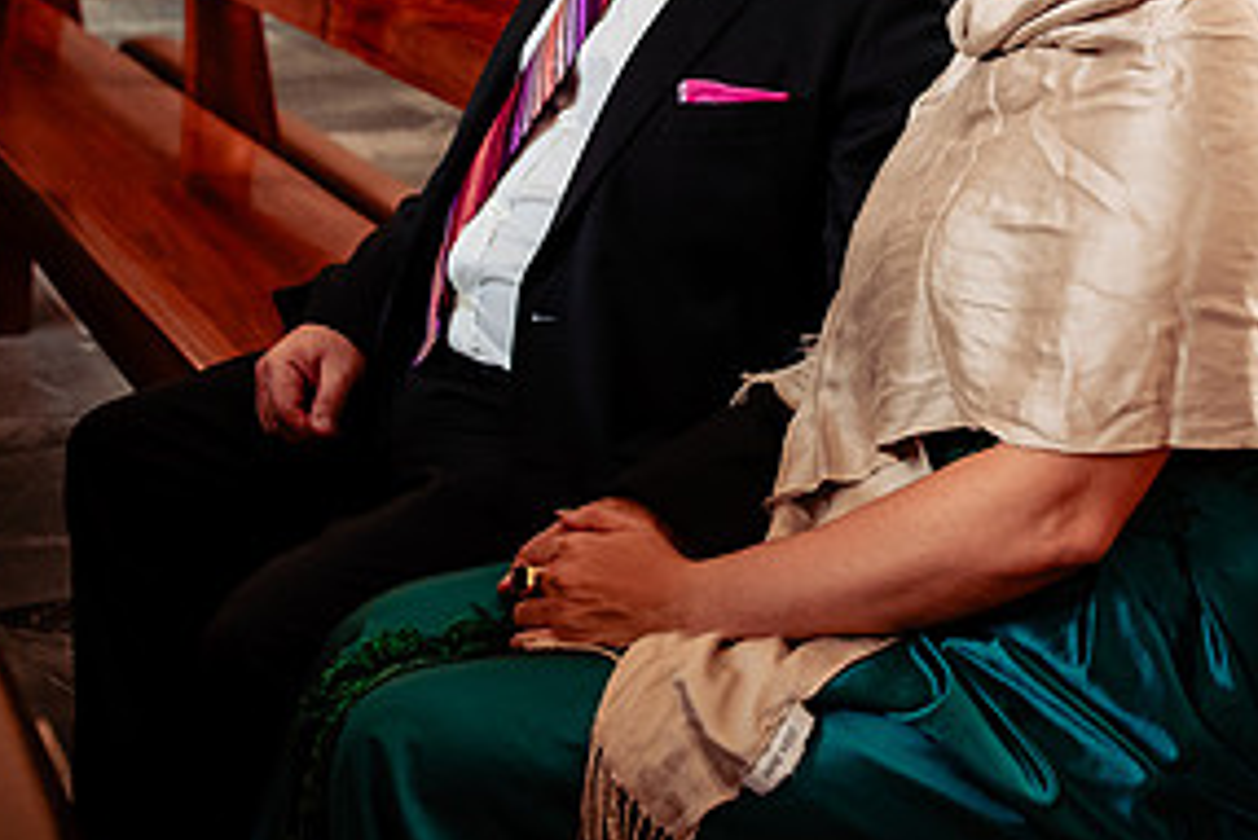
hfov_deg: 28.4
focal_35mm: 71
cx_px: 717
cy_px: 81
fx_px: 2482
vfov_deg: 18.9
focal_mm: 35
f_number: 4.5
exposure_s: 1/125
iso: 1600
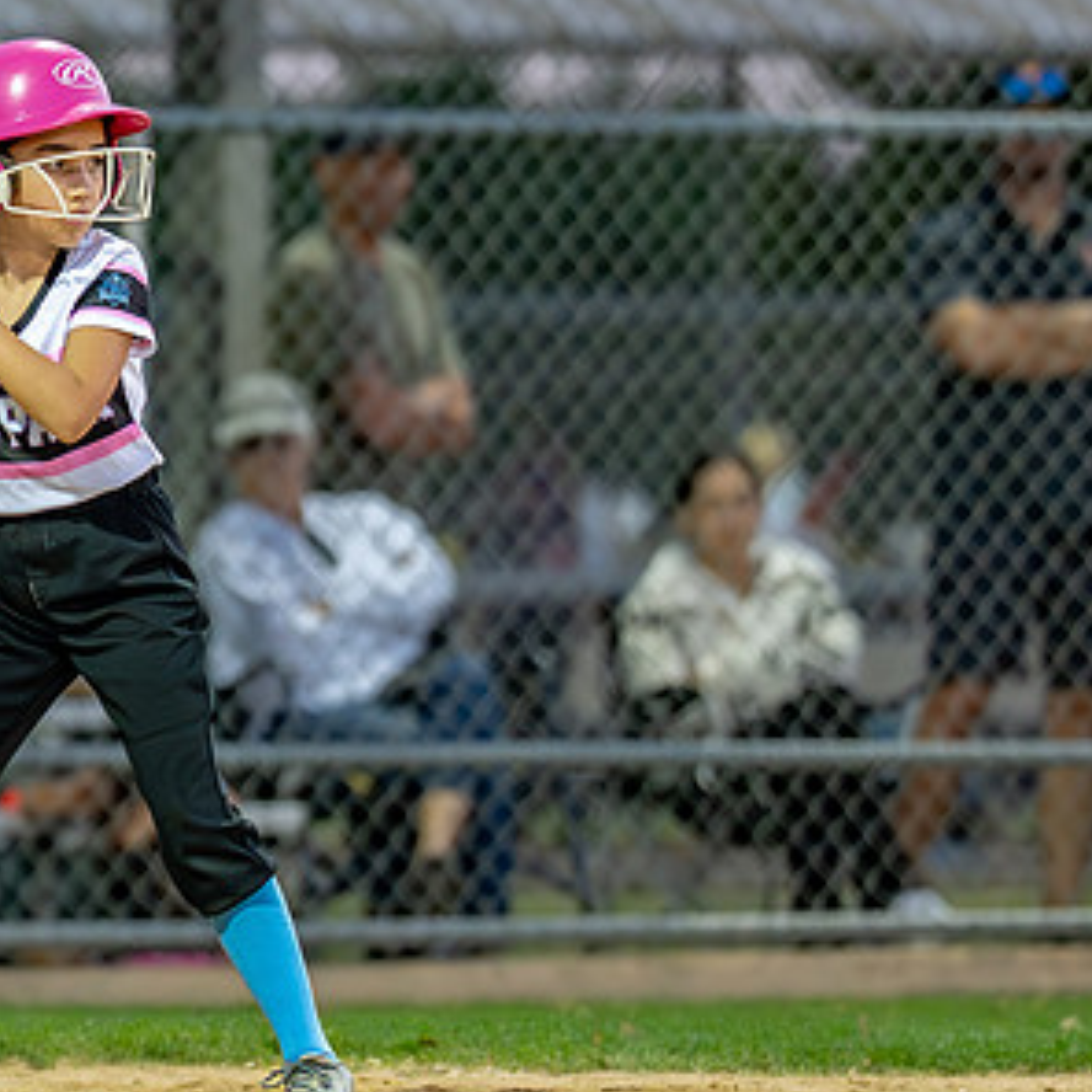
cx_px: -6
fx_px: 18737
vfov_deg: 3.3
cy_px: 496
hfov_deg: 3.3
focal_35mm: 525
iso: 2000
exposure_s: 1/1000
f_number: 2
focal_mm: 135
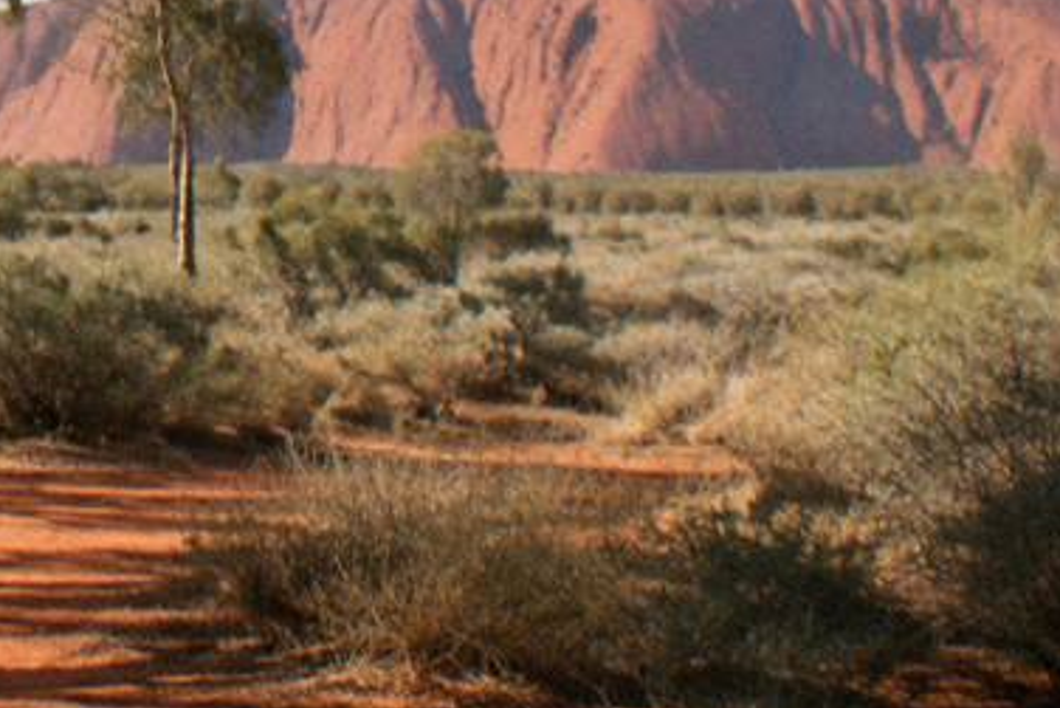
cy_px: 324
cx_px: 135
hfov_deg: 21.5
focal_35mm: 93
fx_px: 2739
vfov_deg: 14.7
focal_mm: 35
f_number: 9
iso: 800
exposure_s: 1/320
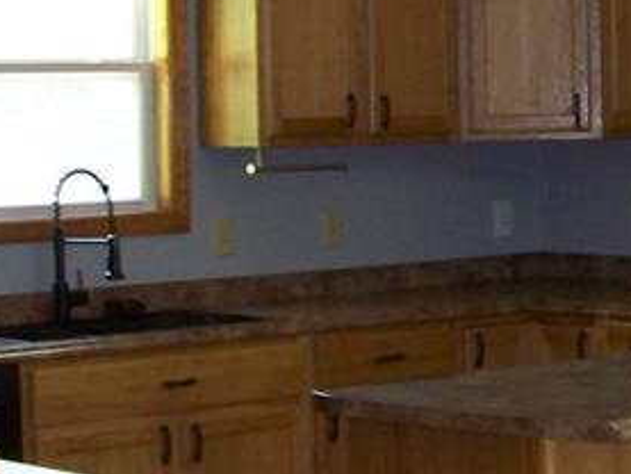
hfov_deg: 14.7
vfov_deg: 11.2
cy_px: 219
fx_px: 2425
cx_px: 533
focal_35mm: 133
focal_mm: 5.85
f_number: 2.8
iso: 200
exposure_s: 1/30
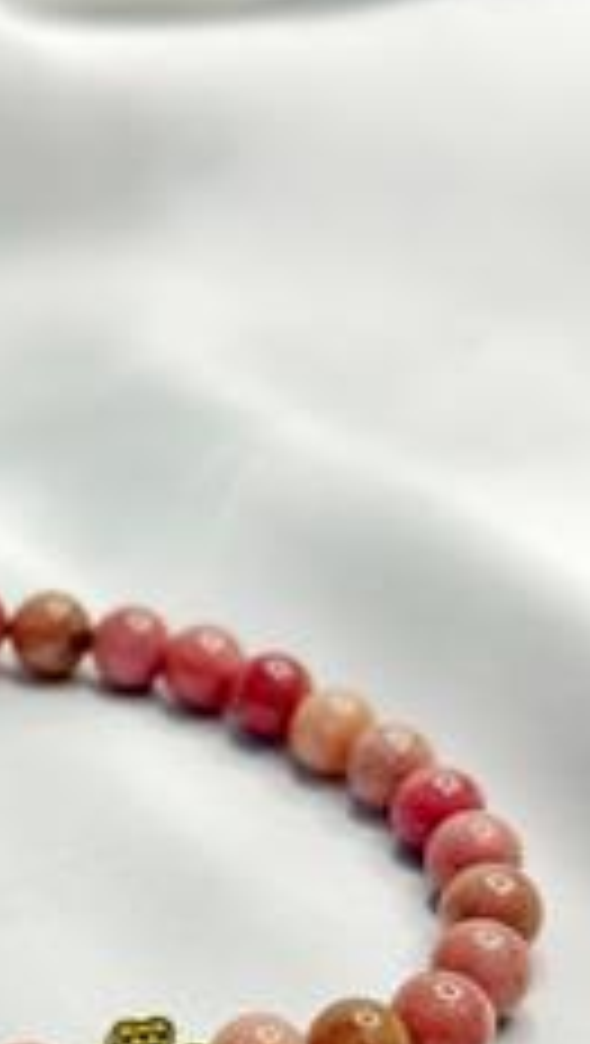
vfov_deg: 22.7
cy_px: 799
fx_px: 2579
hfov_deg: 12.9
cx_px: 0
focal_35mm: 93
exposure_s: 1/100
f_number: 1.78
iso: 64
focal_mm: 6.76
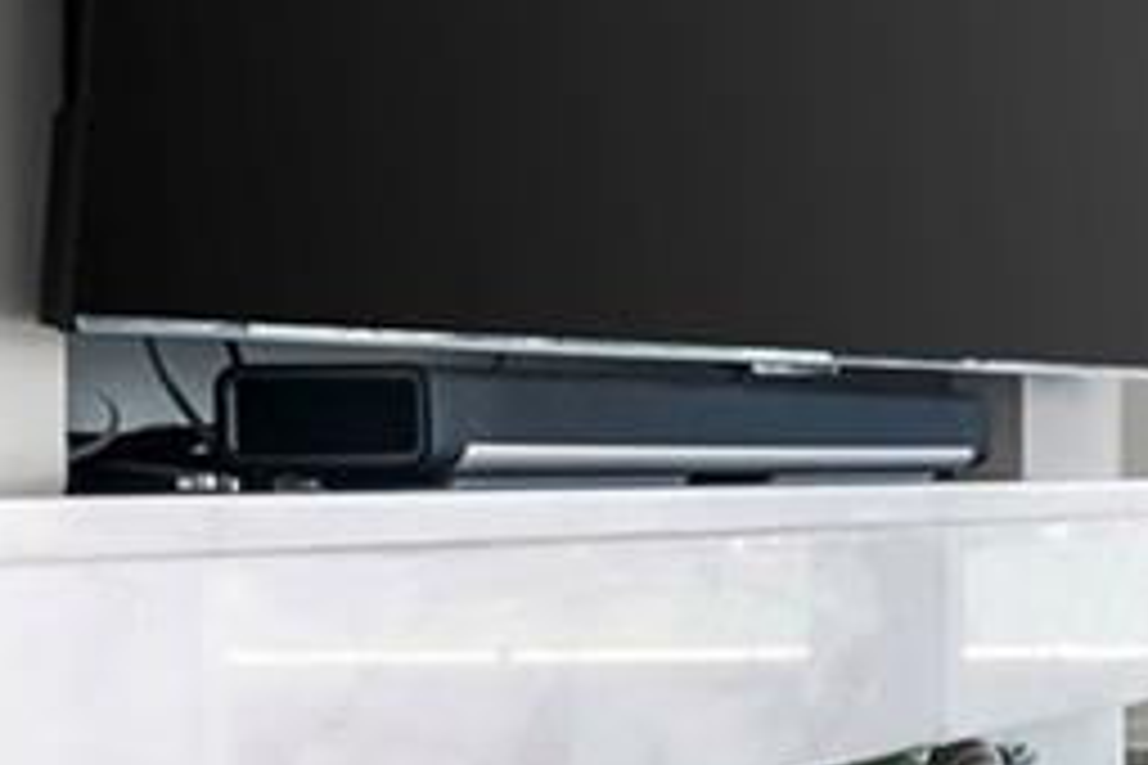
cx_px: 2255
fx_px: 2806
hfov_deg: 17.3
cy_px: 878
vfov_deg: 15.1
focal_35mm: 88
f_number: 8
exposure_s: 1/160
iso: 200
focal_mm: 14
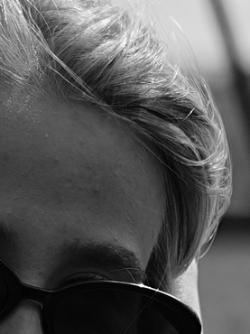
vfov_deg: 4.6
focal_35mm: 426
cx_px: -24
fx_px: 4107
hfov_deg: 3.5
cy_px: 391
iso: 100
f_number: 2.8
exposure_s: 1/250
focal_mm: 43.2
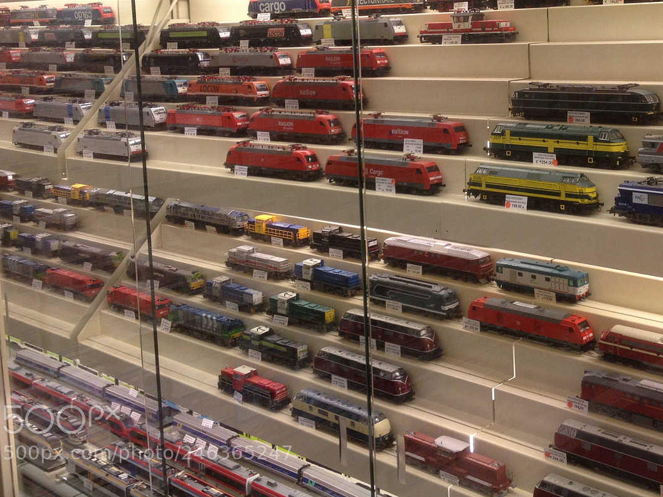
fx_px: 1015
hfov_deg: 35.7
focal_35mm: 53
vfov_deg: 27.1
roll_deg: +0.9
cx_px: 466
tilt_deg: -6.3
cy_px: 126
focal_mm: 4.28
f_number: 2.4
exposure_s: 1/60
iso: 64
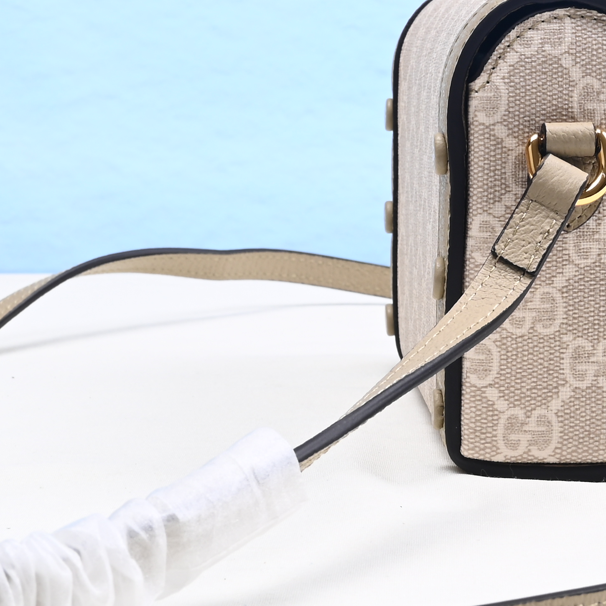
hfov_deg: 12.9
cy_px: -74
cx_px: 514
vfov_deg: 12.8
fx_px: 2654
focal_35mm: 134
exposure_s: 1/2
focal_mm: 38
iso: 100
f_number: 16
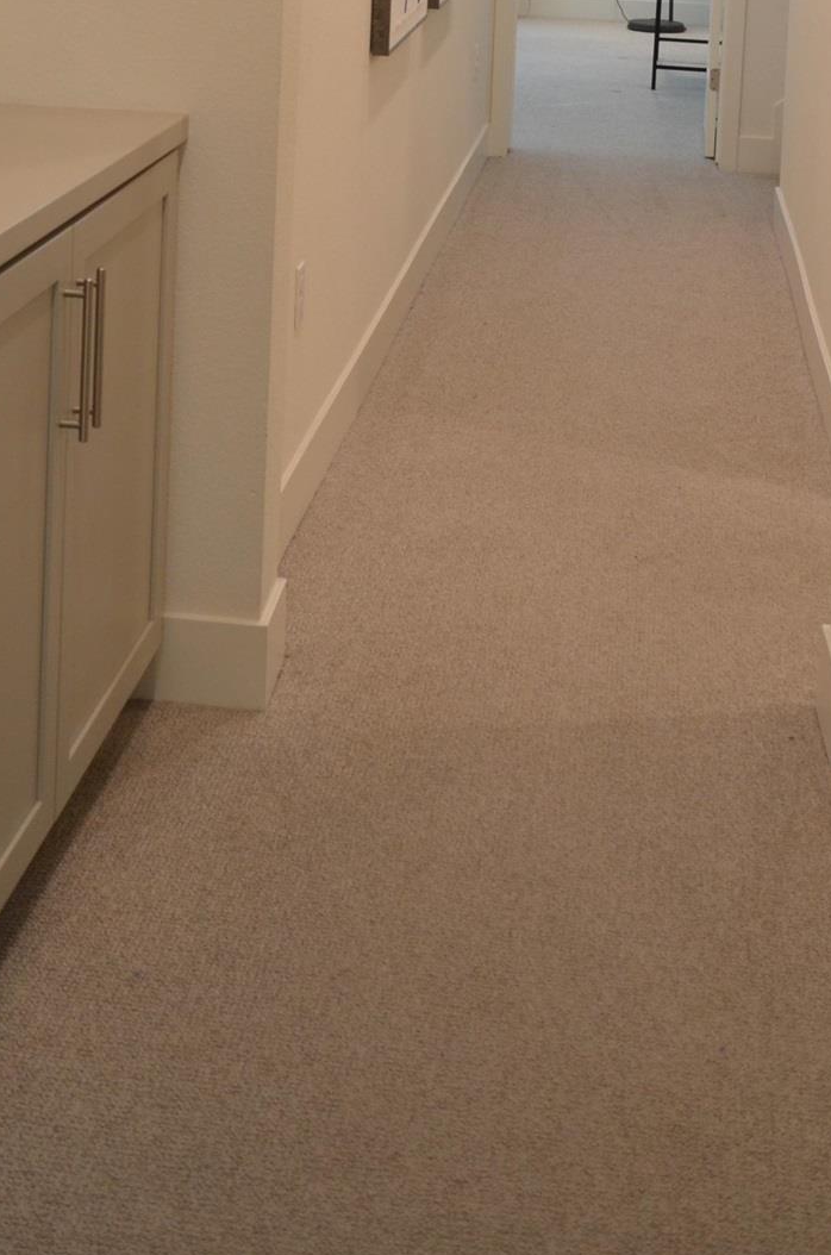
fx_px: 2052
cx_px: 383
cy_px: -82
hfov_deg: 22.9
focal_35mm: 59
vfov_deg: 30.8
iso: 560
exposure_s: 1/60
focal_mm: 18
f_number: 4
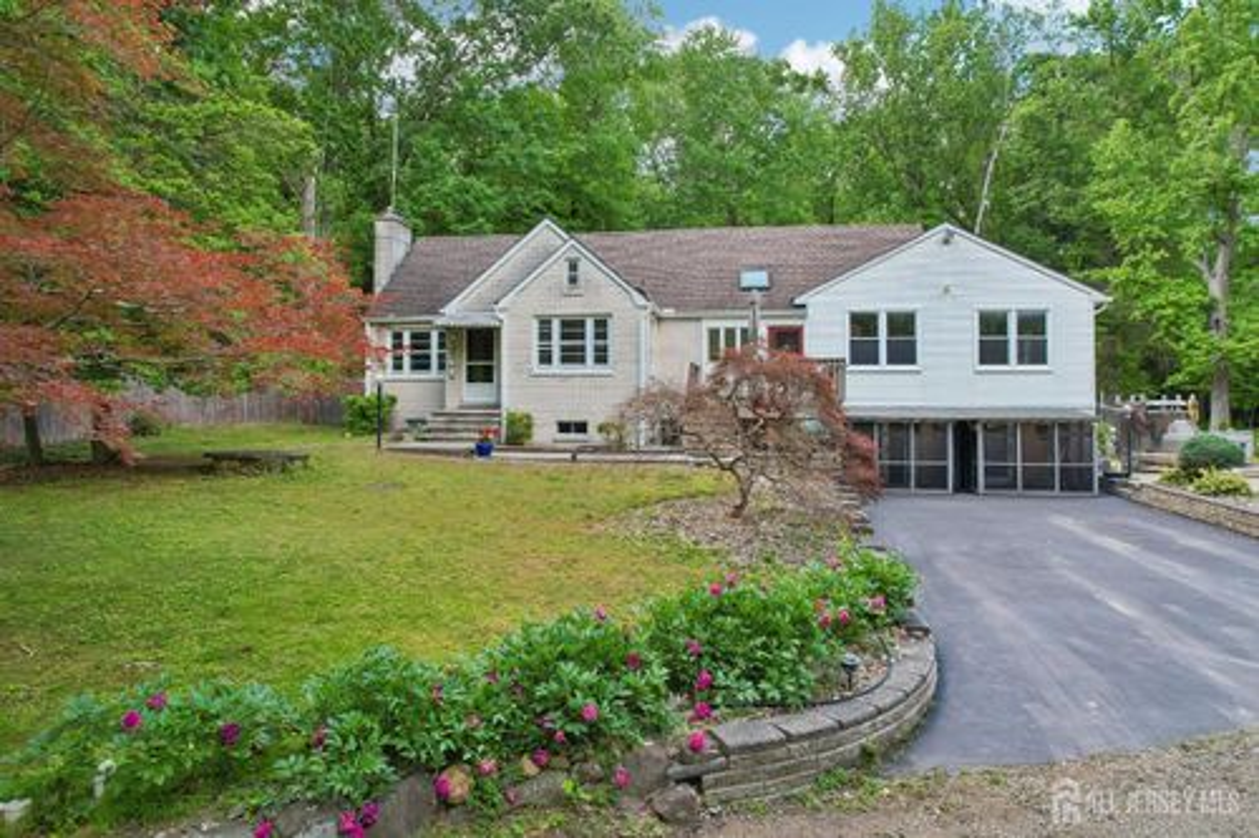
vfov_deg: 57.2
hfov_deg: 78.6
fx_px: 769
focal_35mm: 22
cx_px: 630
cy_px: 419
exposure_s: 1/180
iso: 100
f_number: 2.8
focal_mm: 8.4
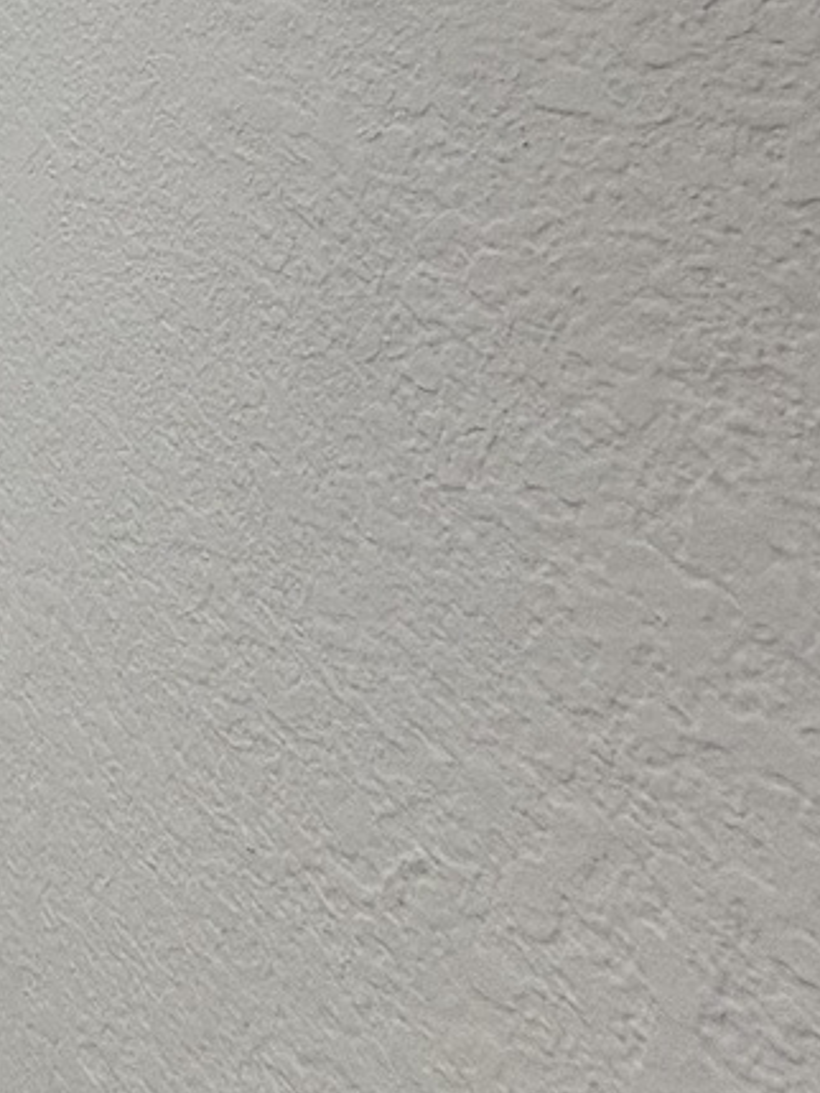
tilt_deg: -9.1
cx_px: -530
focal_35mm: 47
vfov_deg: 38.1
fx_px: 1484
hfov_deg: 22.6
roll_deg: -2.0
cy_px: 140
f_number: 2.2
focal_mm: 2.22
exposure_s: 1/120
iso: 125
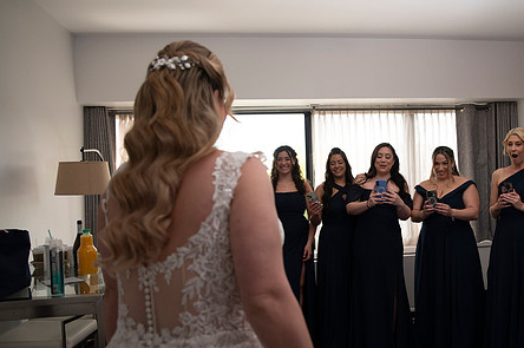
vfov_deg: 38.8
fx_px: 494
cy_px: 183
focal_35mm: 34
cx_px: 327
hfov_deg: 55.2
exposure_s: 1/1600
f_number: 2.8
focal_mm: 26
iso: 1600
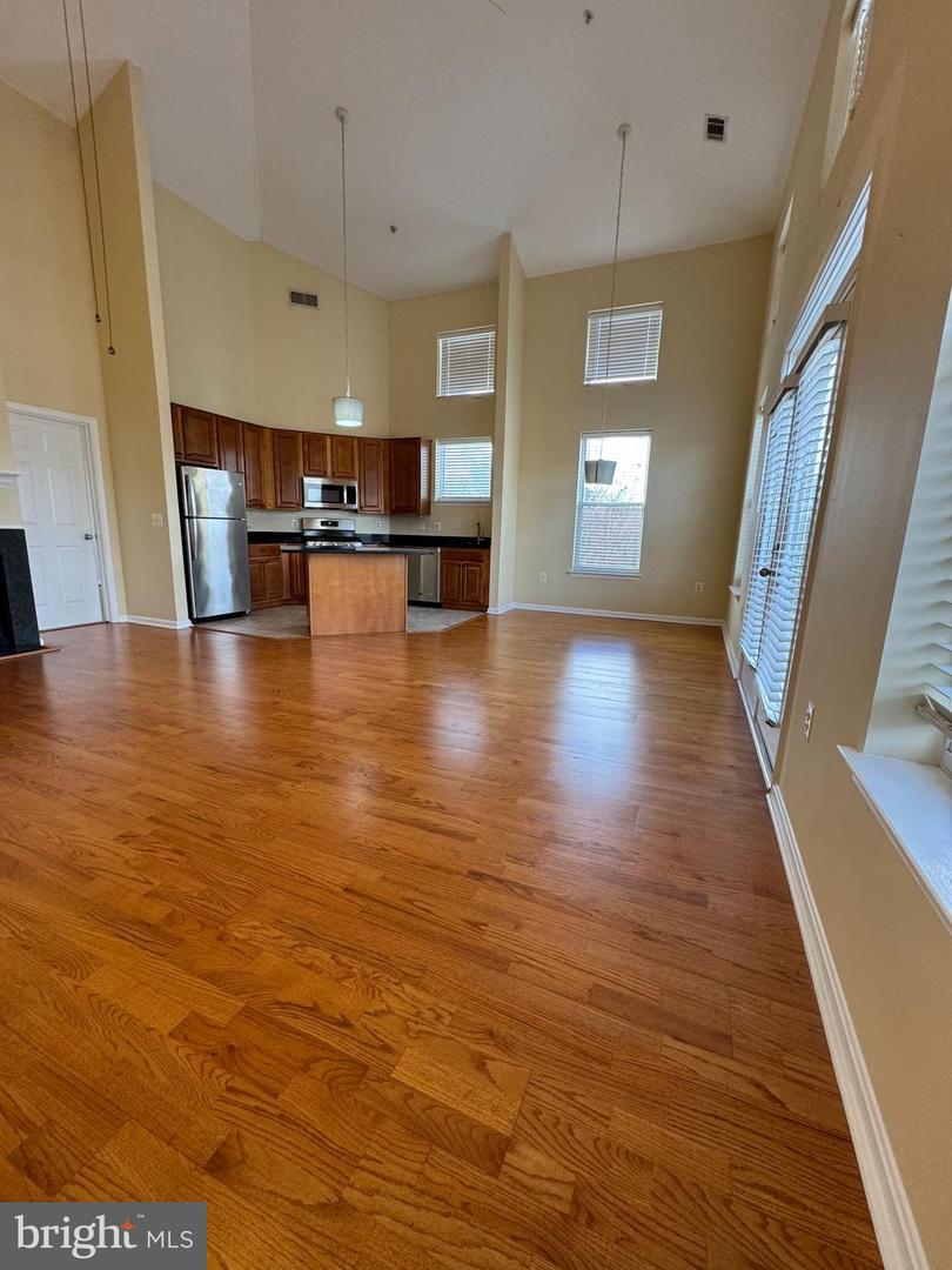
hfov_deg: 85.7
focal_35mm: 14
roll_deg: -0.8
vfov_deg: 102.1
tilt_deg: -12.2
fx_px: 513
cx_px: 476
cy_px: 635
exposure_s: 1/120
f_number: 2.2
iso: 160
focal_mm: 2.22
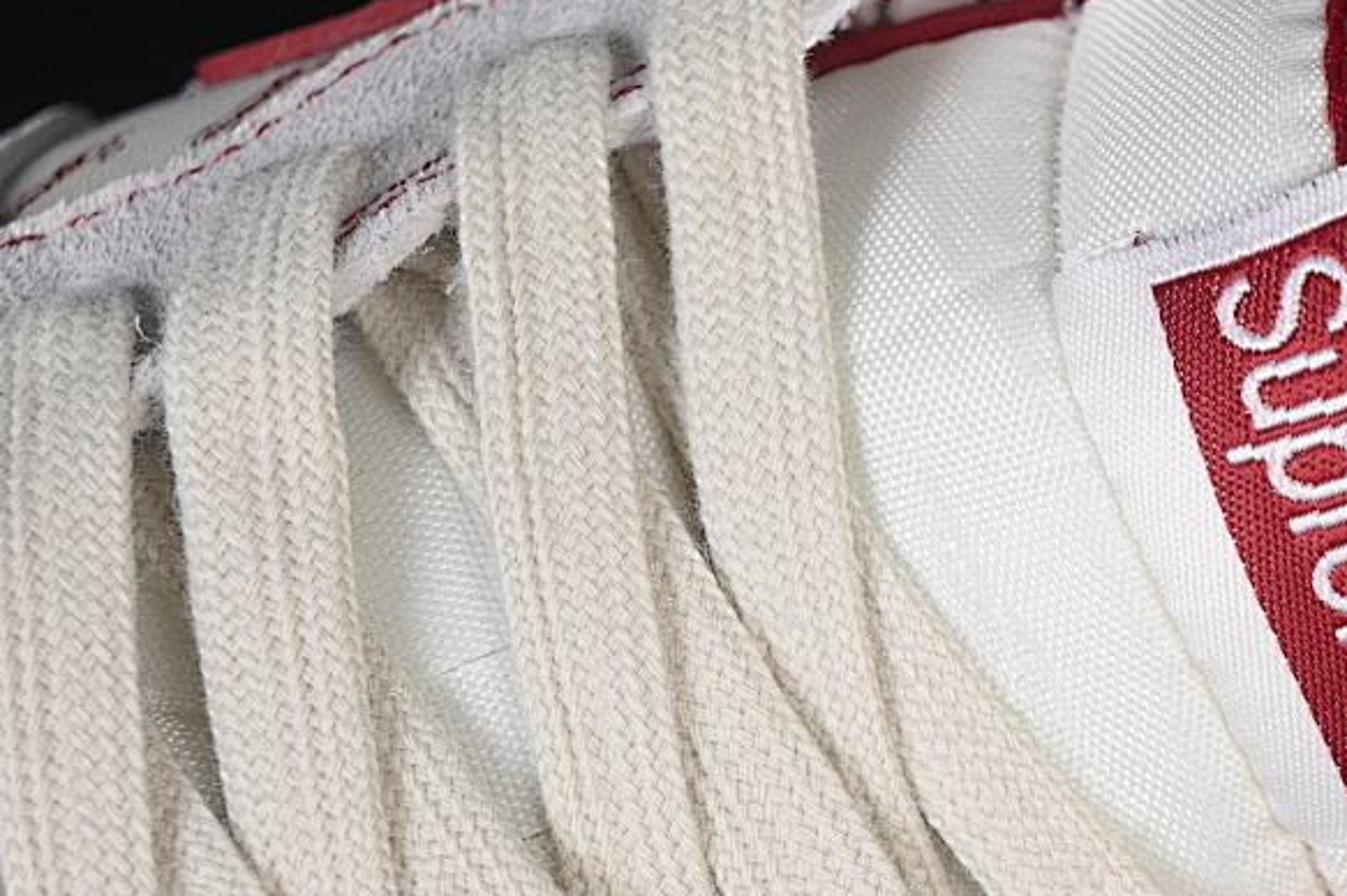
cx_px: 1081
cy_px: 600
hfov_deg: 14.7
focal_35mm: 139
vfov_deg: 9.8
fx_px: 5198
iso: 160
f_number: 7.1
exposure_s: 1/80
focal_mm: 50
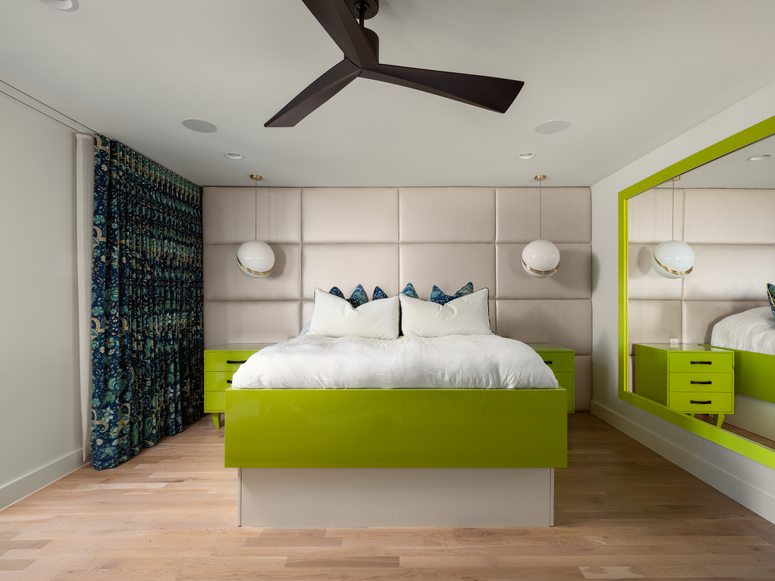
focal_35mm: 17
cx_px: 388
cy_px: 290
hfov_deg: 91.0
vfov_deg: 74.7
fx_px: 381
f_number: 13
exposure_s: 1/15
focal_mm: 21.2
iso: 800
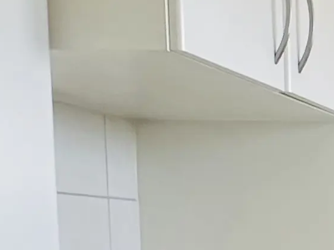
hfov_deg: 14.6
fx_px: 974
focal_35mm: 101
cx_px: 740
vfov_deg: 14.1
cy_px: 324
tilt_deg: -4.2
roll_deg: -0.5
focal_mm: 2.22
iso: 250
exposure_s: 1/120
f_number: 2.2
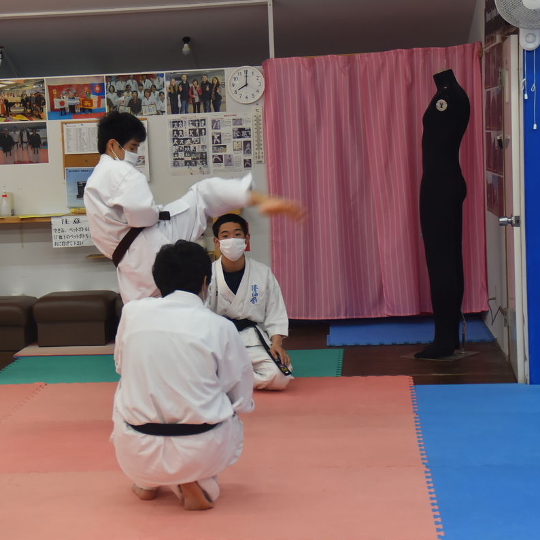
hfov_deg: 21.3
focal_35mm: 81
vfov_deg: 21.4
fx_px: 1430
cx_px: 186
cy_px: 270
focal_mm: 42
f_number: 4.5
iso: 720
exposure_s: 1/60
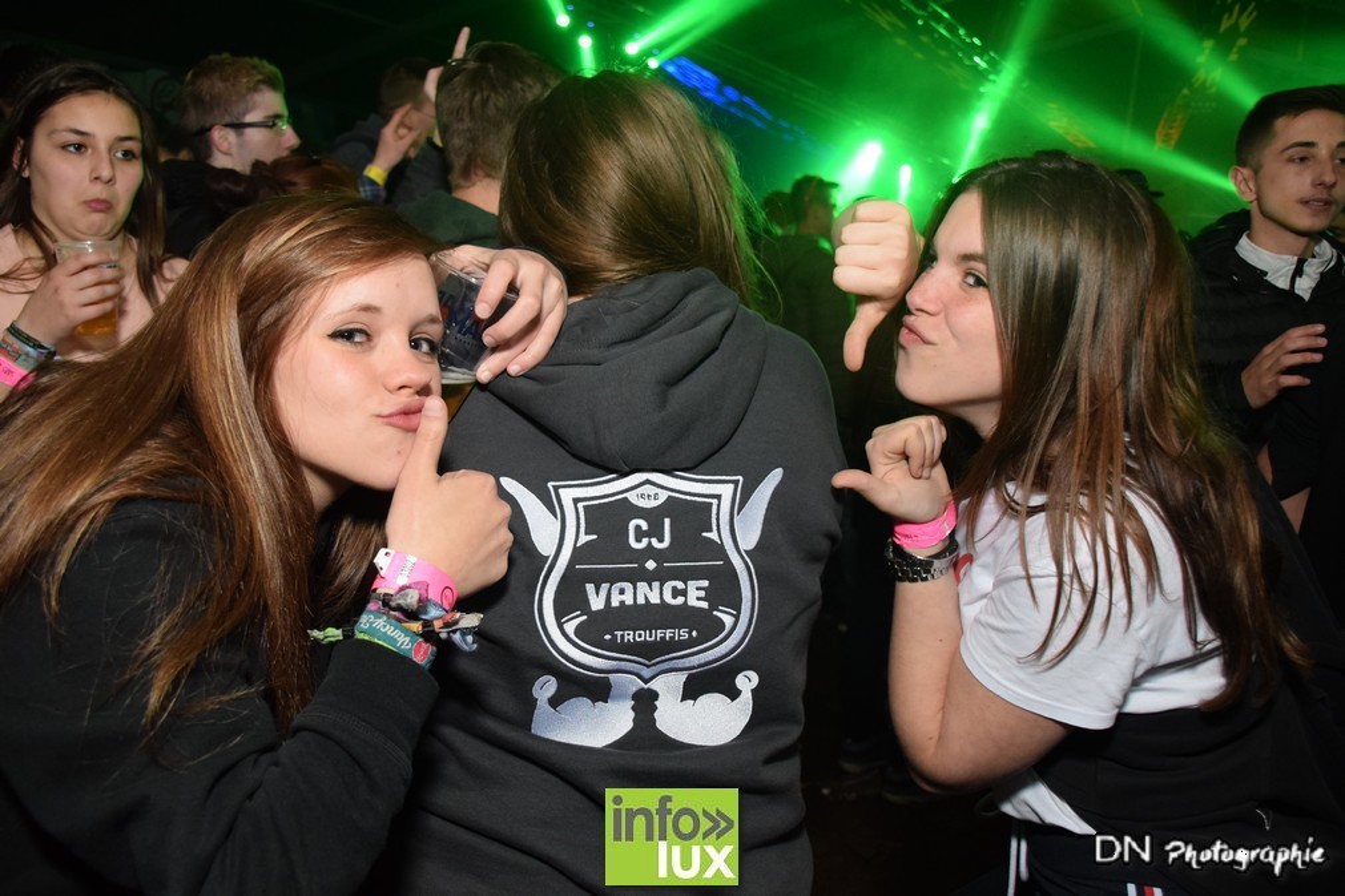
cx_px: 672
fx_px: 1177
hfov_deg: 59.5
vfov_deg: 41.7
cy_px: 448
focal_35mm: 32
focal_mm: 21
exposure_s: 1/40
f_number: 3.5
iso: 1600
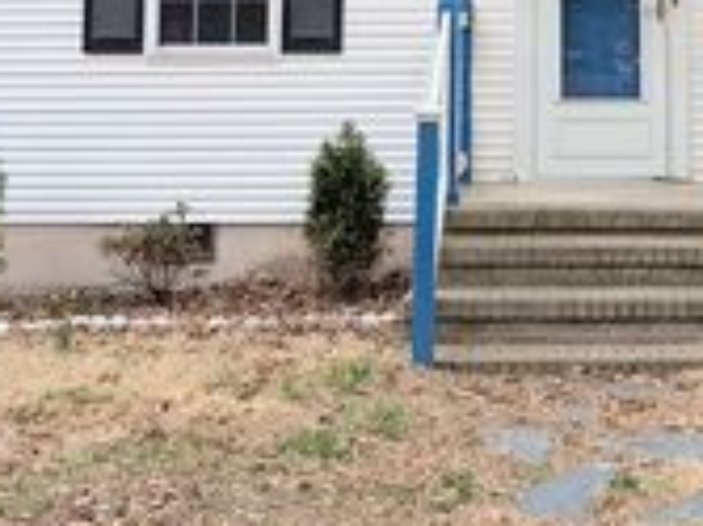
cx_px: 589
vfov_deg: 19.3
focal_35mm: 72
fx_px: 1461
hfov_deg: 26.4
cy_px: -105
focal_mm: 6.9
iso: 21
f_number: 1.68
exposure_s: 1/456
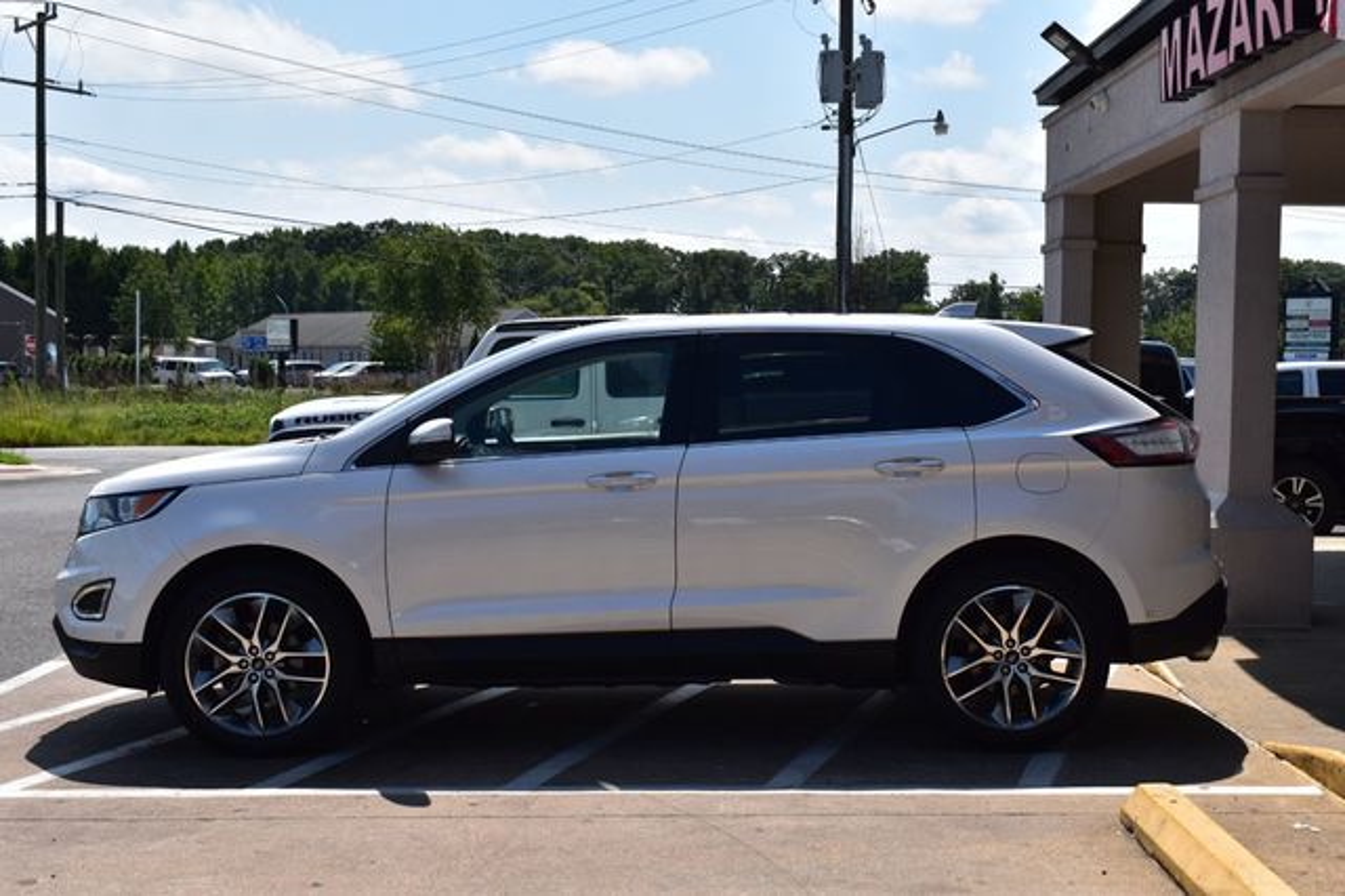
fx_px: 1904
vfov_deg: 26.5
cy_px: 448
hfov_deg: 38.9
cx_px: 672
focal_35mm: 51
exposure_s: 1/500
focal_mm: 34
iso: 250
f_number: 11
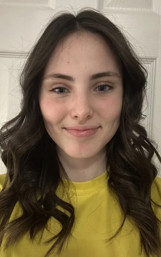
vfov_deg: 59.6
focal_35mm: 32
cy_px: 128
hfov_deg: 39.4
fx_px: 225
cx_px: 82
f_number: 1.9
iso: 640
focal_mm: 2.69
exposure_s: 1/20
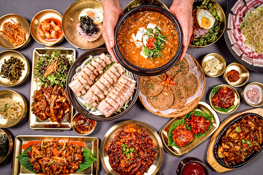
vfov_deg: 45.0
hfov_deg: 63.6
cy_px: 88
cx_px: 132
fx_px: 212
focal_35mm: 29
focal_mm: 29
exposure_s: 1/320
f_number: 6.3
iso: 800
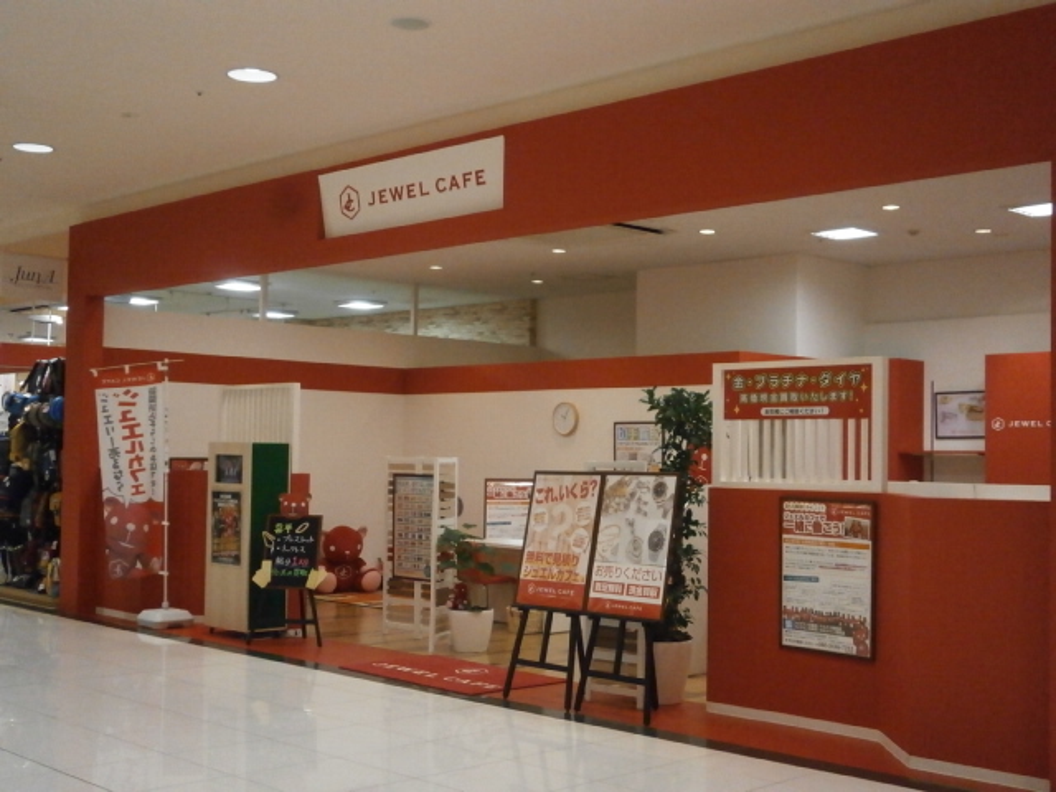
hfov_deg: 40.4
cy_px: 396
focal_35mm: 47
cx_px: 528
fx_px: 1434
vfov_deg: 30.9
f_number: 3.4
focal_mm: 8.3
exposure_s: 1/200
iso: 800
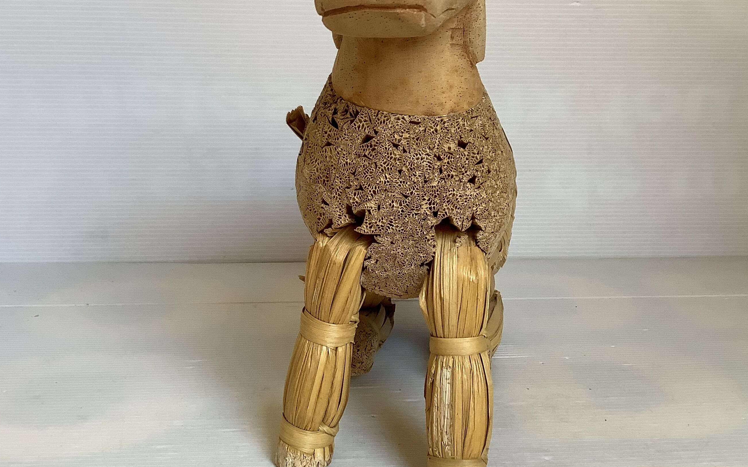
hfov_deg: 48.2
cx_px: 394
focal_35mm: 41
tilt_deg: -7.7
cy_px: 180
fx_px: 836
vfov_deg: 31.1
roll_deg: +0.1
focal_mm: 3.3
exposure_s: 1/50
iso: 64
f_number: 2.4
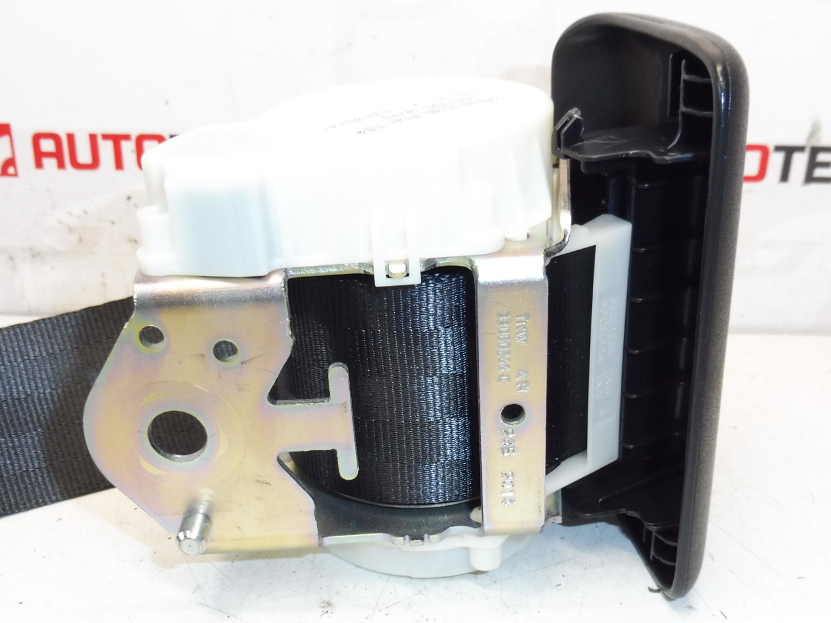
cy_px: 435
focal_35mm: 37
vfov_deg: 38.1
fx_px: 888
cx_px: 383
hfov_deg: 50.1
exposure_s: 1/60
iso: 200
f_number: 3.5
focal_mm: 4.3
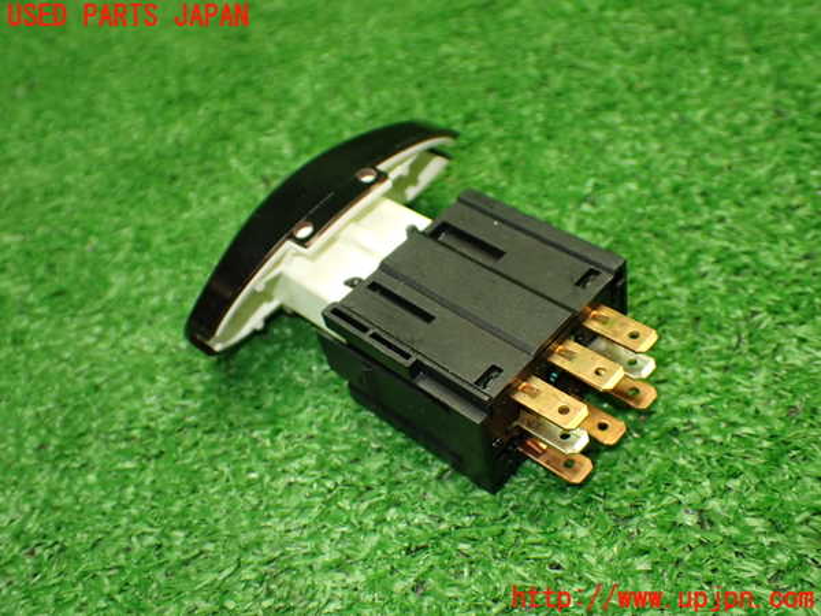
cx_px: 410
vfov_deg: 37.7
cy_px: 308
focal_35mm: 38
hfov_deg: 49.0
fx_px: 901
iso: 800
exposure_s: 1/125
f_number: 2.7
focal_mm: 6.83
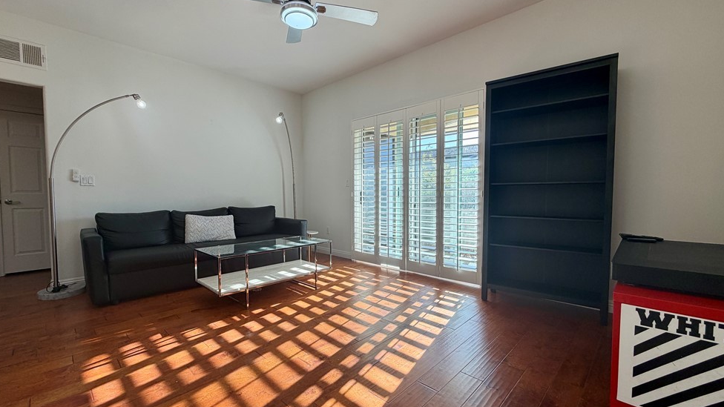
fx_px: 307
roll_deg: +0.0
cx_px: 351
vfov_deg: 67.1
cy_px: 208
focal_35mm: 16
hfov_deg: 99.3
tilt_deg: -2.3
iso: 64
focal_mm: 2.22
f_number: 2.2
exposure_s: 1/120
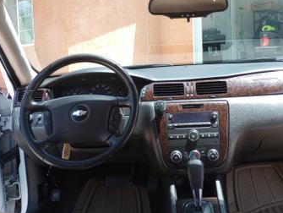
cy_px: 70
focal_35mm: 42
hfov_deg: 44.5
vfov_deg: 34.1
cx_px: 172
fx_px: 344
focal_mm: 4.27
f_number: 1.8
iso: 130
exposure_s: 1/100
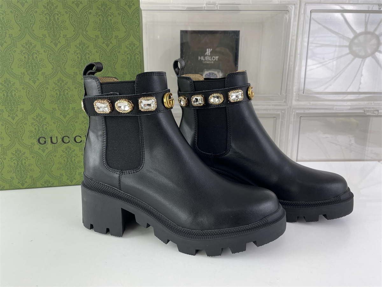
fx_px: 287
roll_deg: +0.0
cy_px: 144
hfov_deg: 67.3
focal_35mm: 26
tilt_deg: -14.5
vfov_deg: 53.1
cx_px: 191
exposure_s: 1/100
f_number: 1.6
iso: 32
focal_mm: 4.2
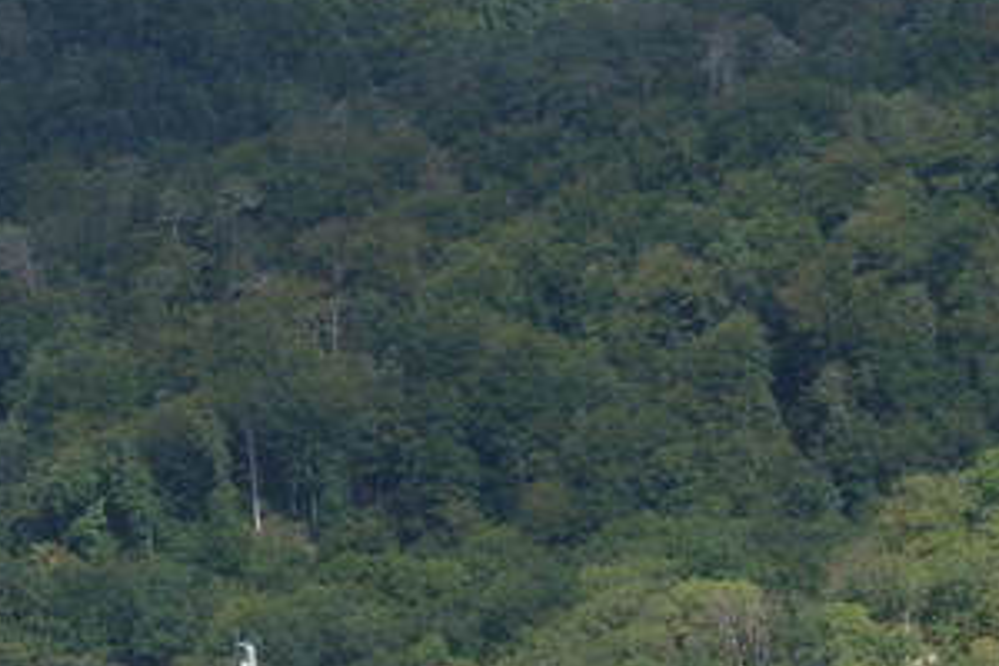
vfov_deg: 3.8
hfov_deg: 5.7
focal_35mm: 358
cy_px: 631
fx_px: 9934
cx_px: 107
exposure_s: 1/250
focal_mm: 70
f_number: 8
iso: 100
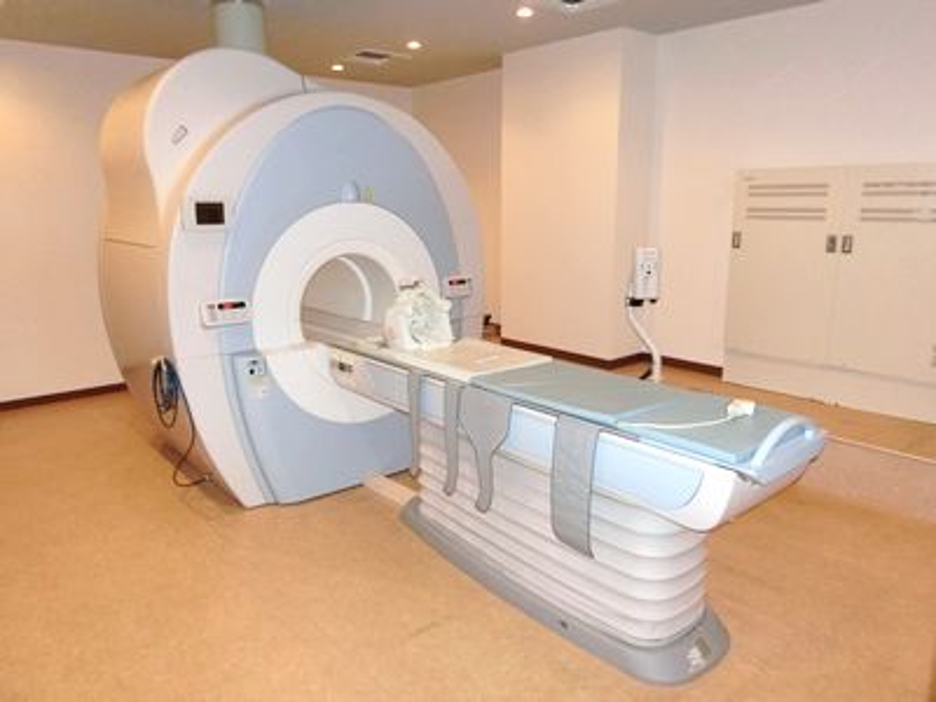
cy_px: 351
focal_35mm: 25
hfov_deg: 69.4
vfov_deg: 54.9
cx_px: 468
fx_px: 676
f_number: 3.5
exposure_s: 1/30
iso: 400
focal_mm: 4.5
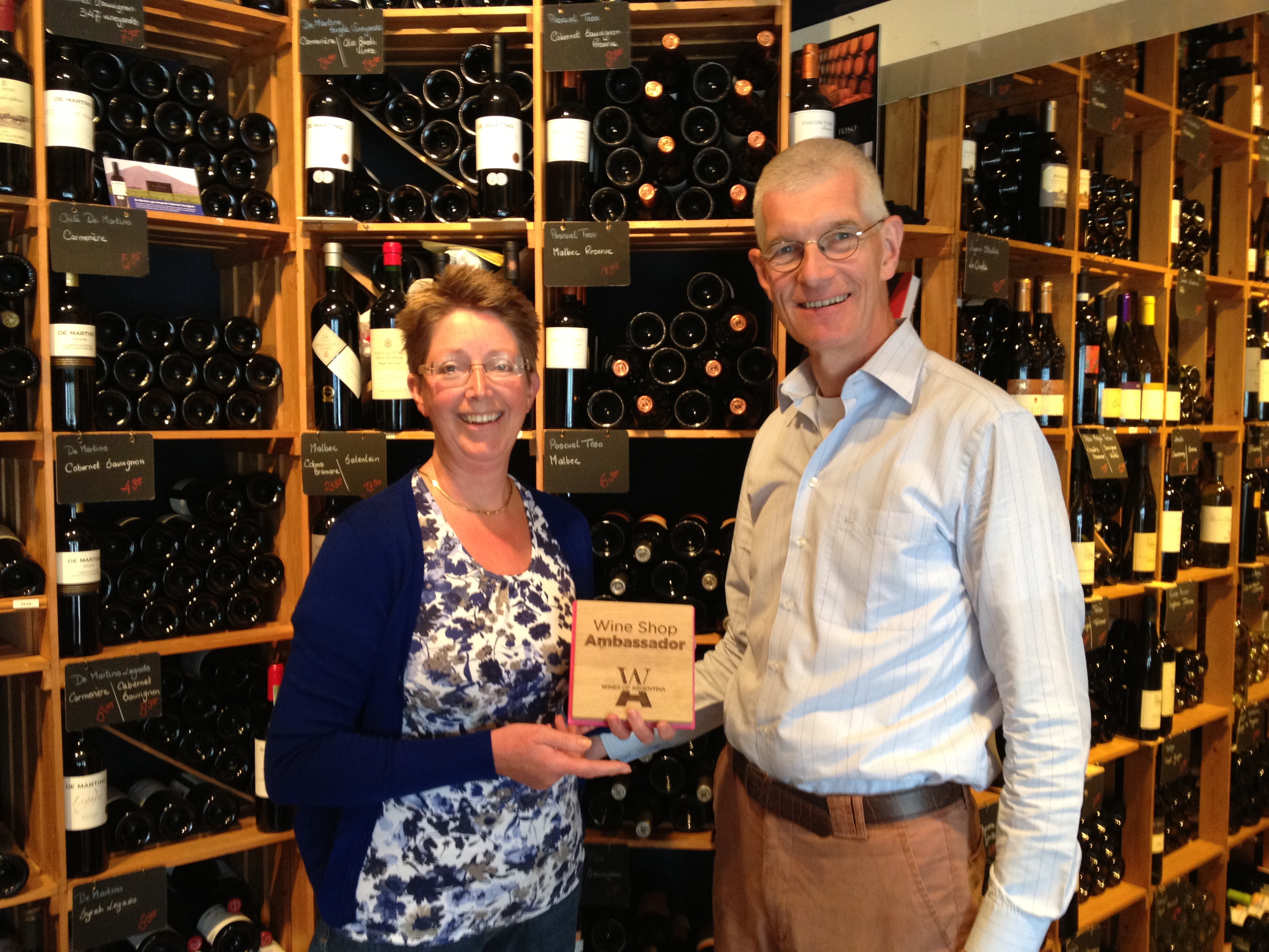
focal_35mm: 35
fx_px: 1283
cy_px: 476
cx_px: 634
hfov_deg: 52.6
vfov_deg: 40.7
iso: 200
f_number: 2.4
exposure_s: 1/20
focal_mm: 4.28
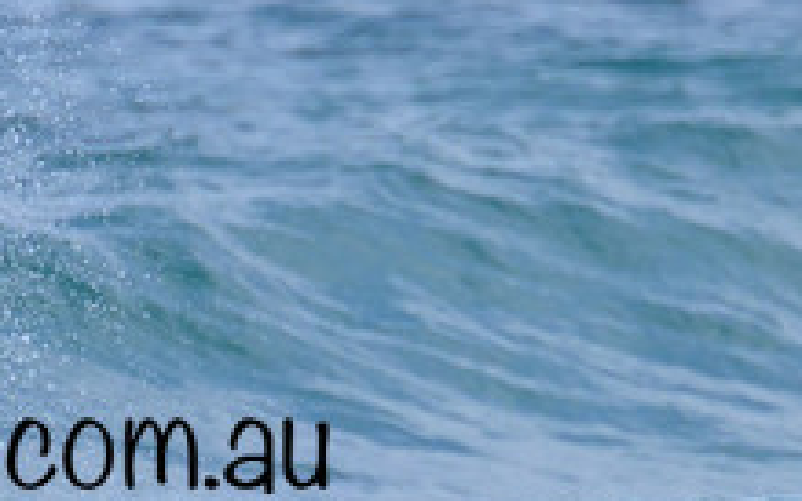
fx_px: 63708
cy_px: 524
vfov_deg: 0.5
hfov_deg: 0.7
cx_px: 314
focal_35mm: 2914
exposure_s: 1/2000
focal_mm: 800
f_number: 11
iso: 800
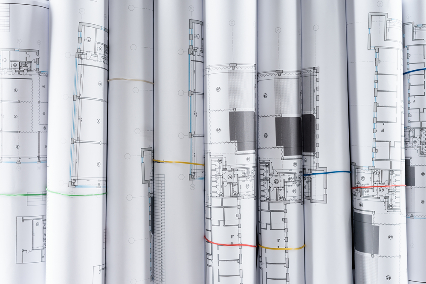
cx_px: 213
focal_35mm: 50
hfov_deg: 39.6
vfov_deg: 27.0
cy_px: 142
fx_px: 592
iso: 160
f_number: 9
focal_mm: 50
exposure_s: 1/160
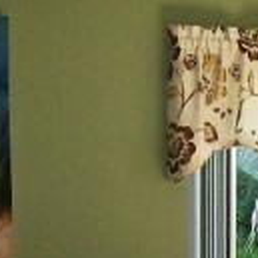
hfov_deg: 6.8
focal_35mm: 252
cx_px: 482
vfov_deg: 6.8
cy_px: 430
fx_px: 2125
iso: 80
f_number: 2.7
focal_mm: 6
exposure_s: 1/64
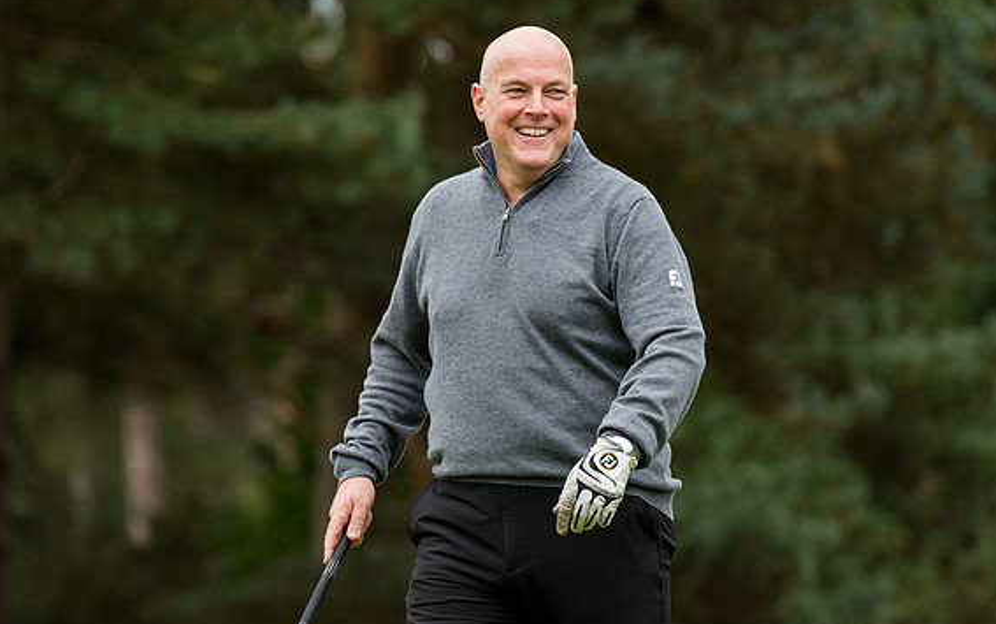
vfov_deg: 4.6
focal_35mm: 283
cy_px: 348
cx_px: 484
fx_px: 7686
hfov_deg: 7.4
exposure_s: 1/1000
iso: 800
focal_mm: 200
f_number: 4
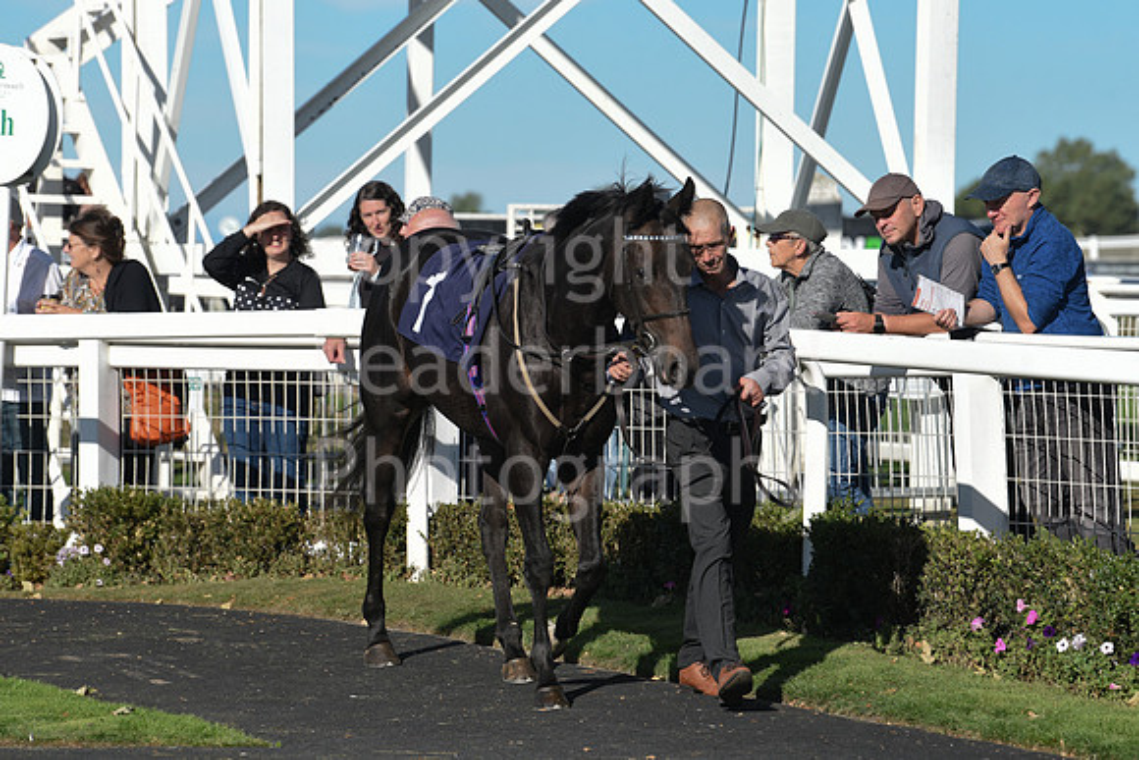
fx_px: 6329
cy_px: 380
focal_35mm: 200
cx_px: 570
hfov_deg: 10.3
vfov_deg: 6.9
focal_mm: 200
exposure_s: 1/1600
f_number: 6.3
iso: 400
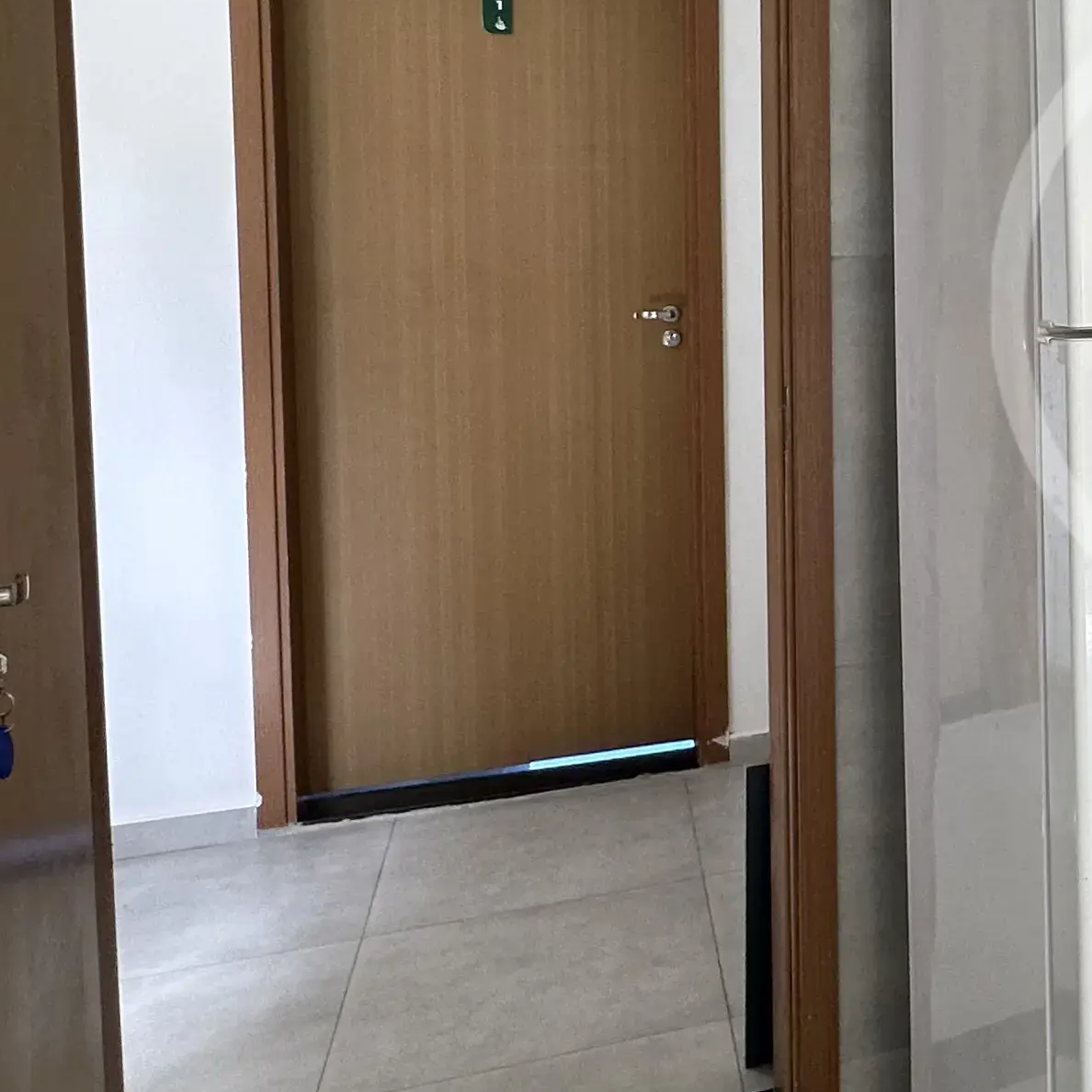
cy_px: 304
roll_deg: -2.0
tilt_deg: -2.9
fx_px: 1499
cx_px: 1353
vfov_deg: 39.2
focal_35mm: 42
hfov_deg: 32.2
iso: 80
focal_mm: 2.22
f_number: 2.2
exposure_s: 1/99
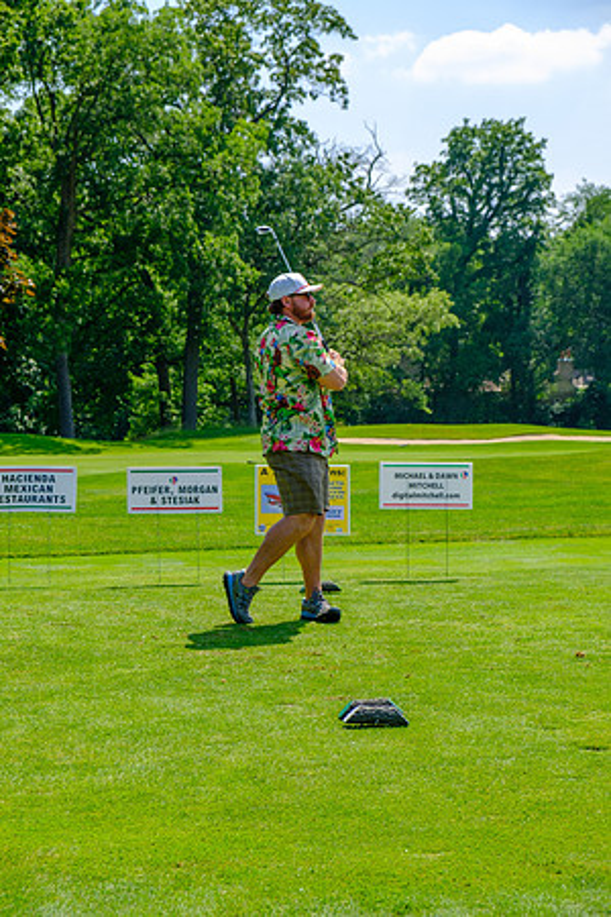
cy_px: 458
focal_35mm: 73
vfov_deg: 27.7
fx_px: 1858
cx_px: 306
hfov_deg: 18.7
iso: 200
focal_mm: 48.4
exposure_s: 1/320
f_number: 5.6
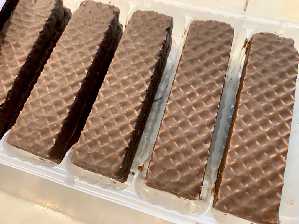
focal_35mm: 26
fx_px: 225
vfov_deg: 53.1
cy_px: 112
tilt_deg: -67.7
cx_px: 150
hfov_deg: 67.3
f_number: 1.8
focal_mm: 4.25
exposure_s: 1/60
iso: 250
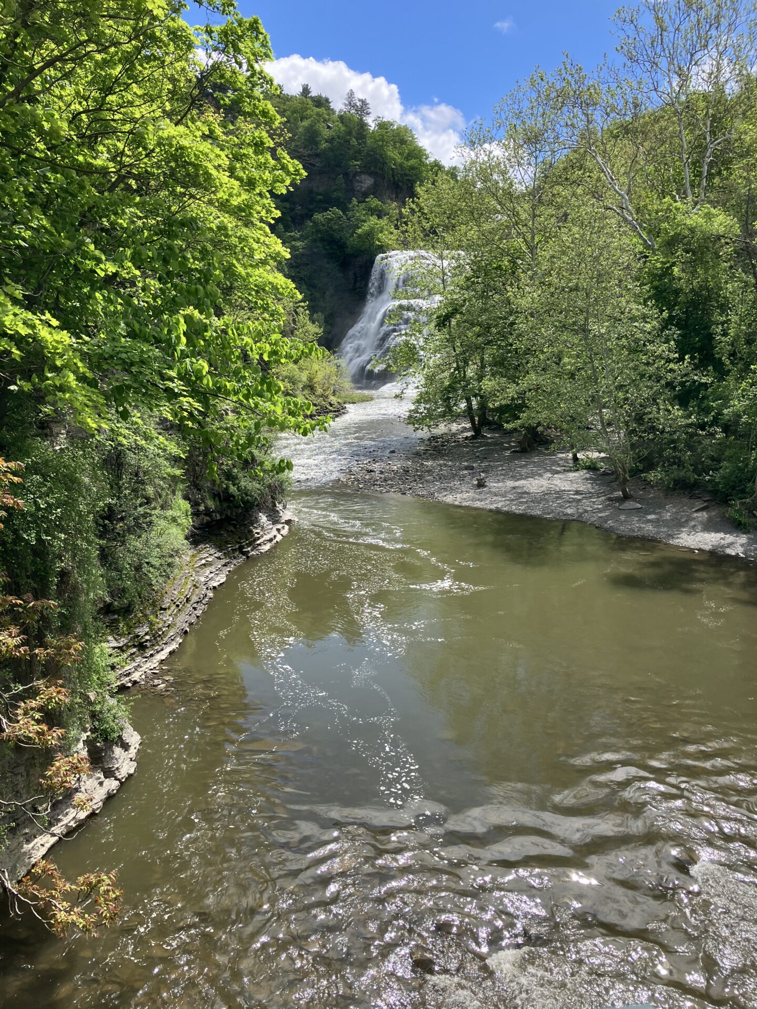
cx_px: 378
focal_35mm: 28
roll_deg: -1.4
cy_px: 504
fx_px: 816
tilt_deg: -8.5
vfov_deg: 63.4
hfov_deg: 49.7
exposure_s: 1/1350
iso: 32
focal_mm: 3.99
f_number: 1.8
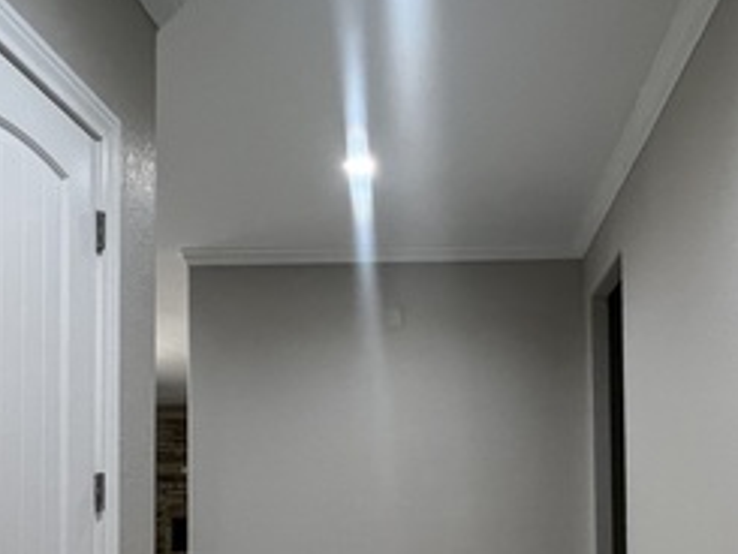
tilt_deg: +1.9
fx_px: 725
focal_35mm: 34
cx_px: 443
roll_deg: +0.6
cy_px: 461
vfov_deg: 39.8
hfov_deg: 53.6
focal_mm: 1.57
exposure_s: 1/60
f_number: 1.8
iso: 200
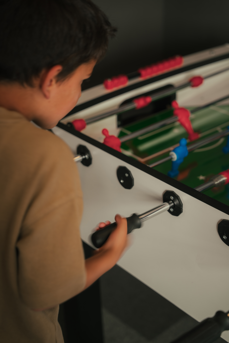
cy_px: 172
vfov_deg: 28.8
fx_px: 668
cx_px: 114
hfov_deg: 19.5
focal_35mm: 70
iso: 100
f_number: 3.2
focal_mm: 70
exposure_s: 1/25
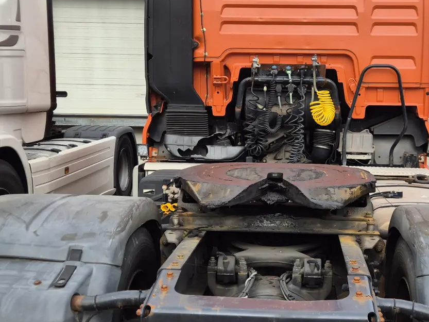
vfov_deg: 27.5
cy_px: 162
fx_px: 657
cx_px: 280
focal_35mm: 53
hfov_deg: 35.9
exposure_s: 1/1002
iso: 25
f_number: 1.8
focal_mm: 5.4
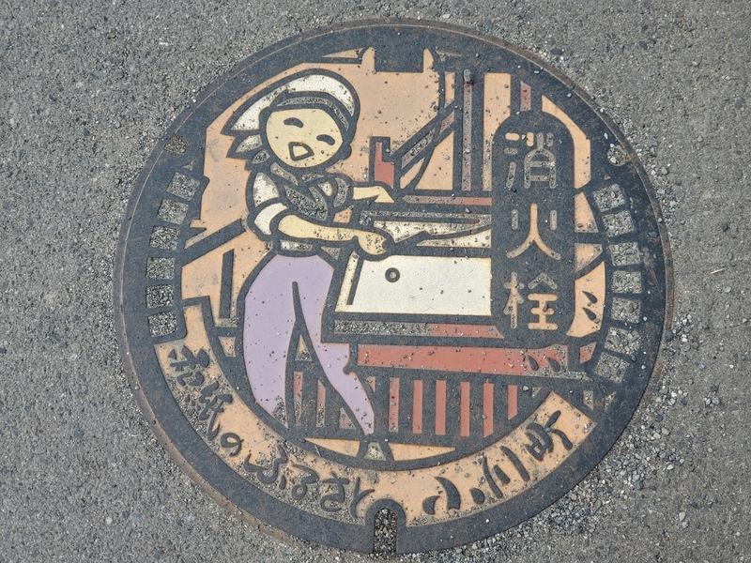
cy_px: 282
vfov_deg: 28.0
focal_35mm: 52
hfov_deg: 36.8
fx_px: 1128
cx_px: 376
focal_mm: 6
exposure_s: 1/185
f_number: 2.4
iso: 50
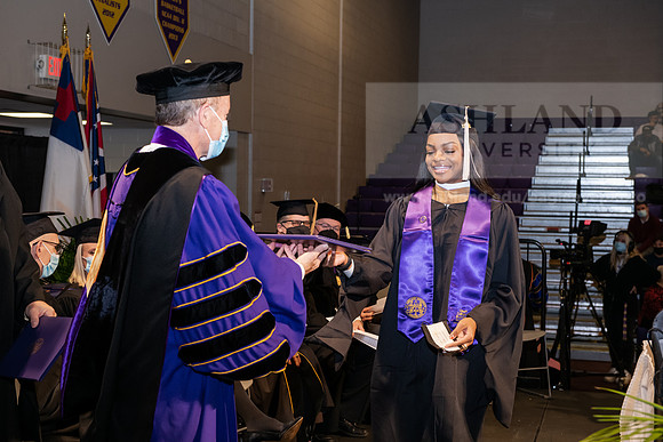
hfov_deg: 34.5
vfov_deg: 23.4
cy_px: 221
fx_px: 1068
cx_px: 332
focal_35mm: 58
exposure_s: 1/200
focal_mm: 58
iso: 1600
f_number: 6.3
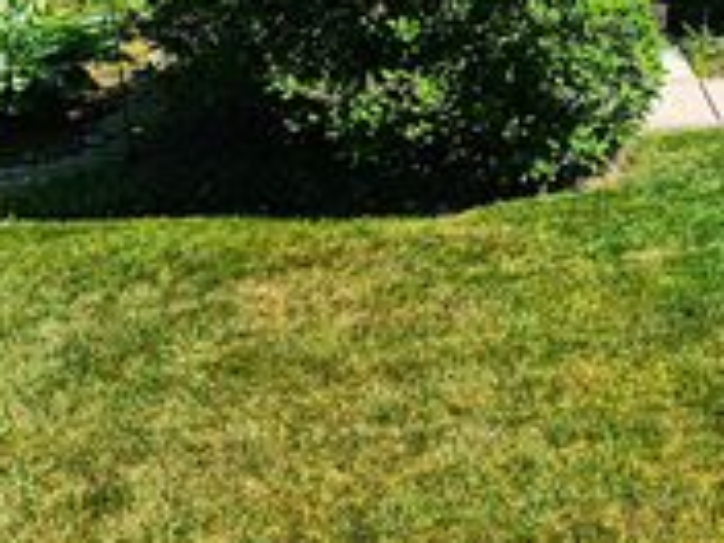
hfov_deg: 25.7
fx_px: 1422
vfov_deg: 21.2
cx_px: 856
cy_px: 60
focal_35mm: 68
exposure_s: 1/2500
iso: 130
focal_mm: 6.7
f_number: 1.7
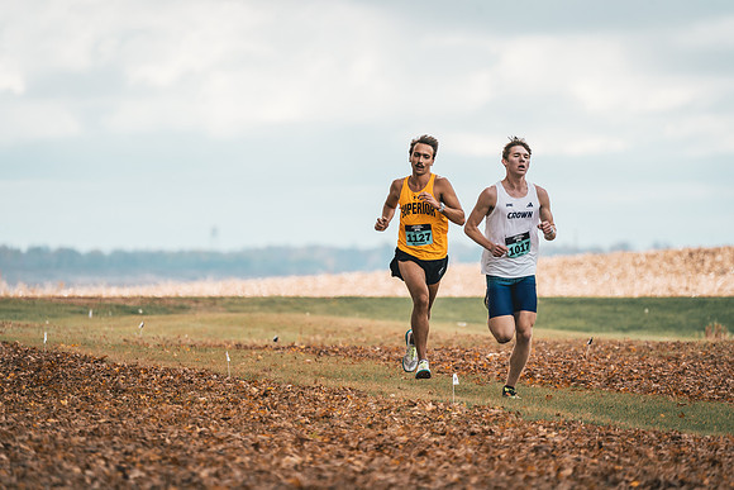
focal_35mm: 406
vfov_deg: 3.4
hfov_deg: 5.1
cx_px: 367
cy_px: 245
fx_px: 8274
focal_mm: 400
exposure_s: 1/1000
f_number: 6.3
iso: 400
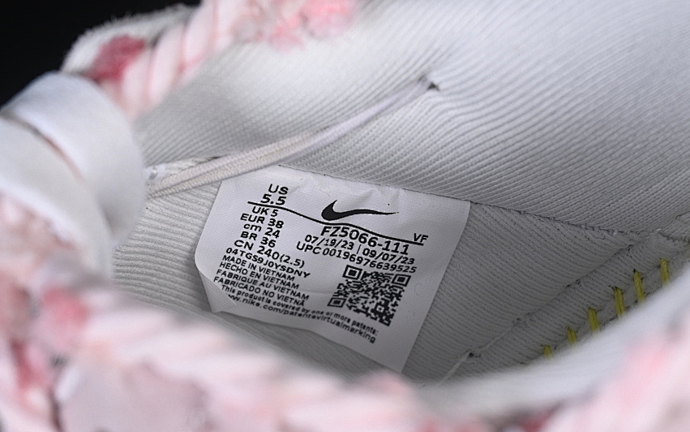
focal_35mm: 97
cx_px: 332
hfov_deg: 21.4
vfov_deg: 13.5
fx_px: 1824
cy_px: 270
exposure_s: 1/80
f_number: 7.1
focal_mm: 50
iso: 160
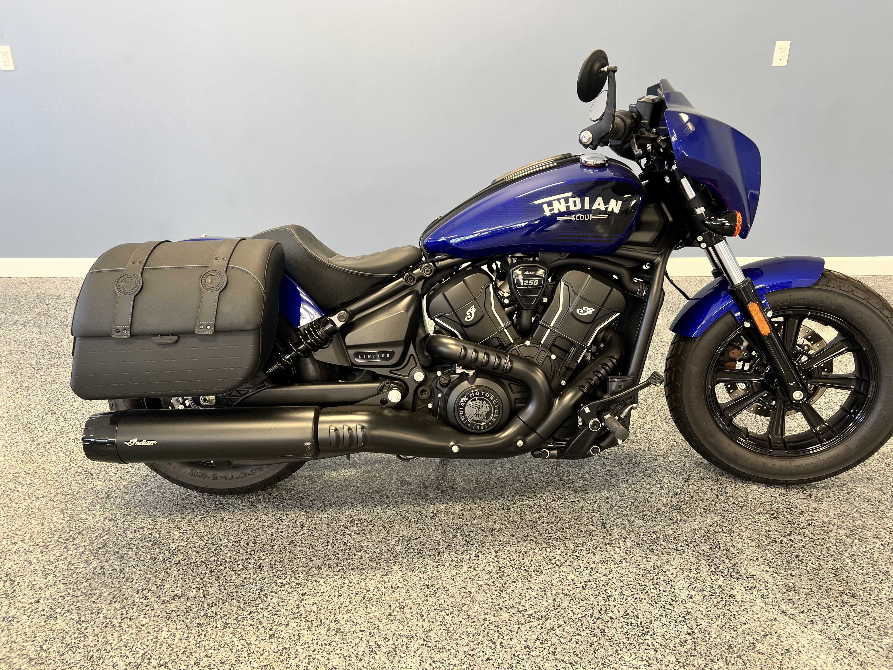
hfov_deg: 67.3
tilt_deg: -23.1
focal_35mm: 26
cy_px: 335
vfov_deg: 53.1
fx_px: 671
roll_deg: +0.9
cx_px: 446
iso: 64
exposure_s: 1/60
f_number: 1.5
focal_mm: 5.7
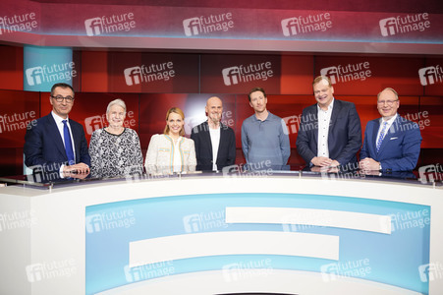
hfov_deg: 65.5
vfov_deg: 46.3
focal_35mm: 28
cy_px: 148
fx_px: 344
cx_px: 222
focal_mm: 28
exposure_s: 1/125
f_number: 5.6
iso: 2000
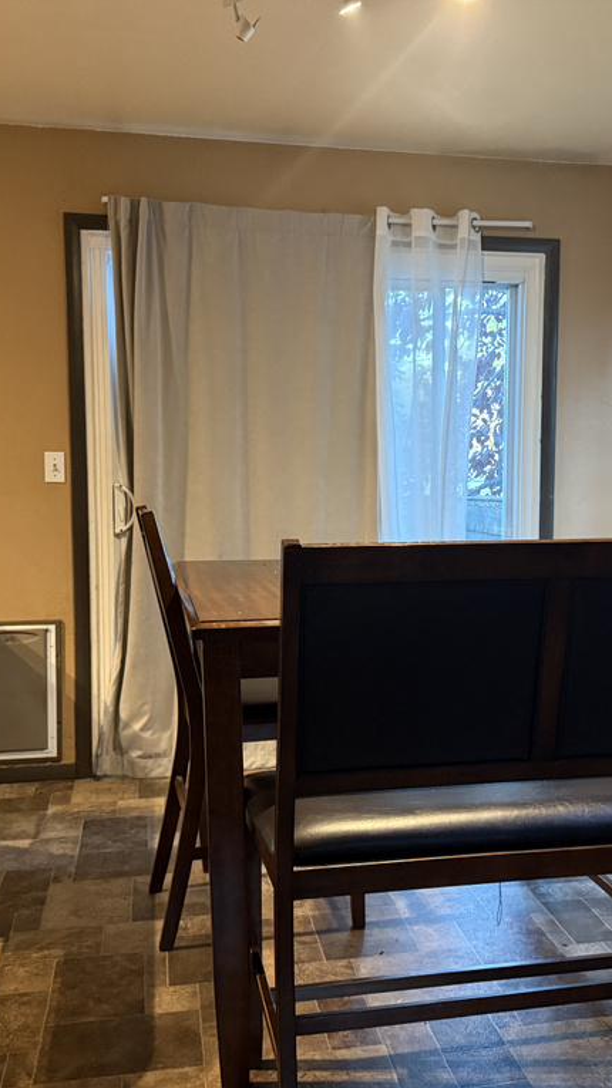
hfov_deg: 33.6
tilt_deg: -3.5
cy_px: 543
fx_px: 1010
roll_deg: -0.3
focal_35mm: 35
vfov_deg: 56.6
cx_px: 373
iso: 640
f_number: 1.78
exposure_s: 1/40
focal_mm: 6.76
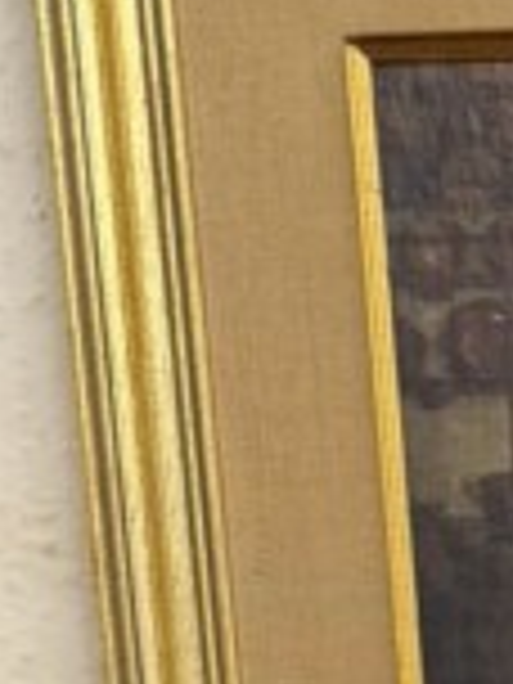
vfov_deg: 8.3
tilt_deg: -15.0
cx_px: 1332
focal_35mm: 190
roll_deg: +1.0
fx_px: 3754
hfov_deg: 7.2
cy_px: 2241
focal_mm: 6.76
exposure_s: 1/50
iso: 100
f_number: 1.78
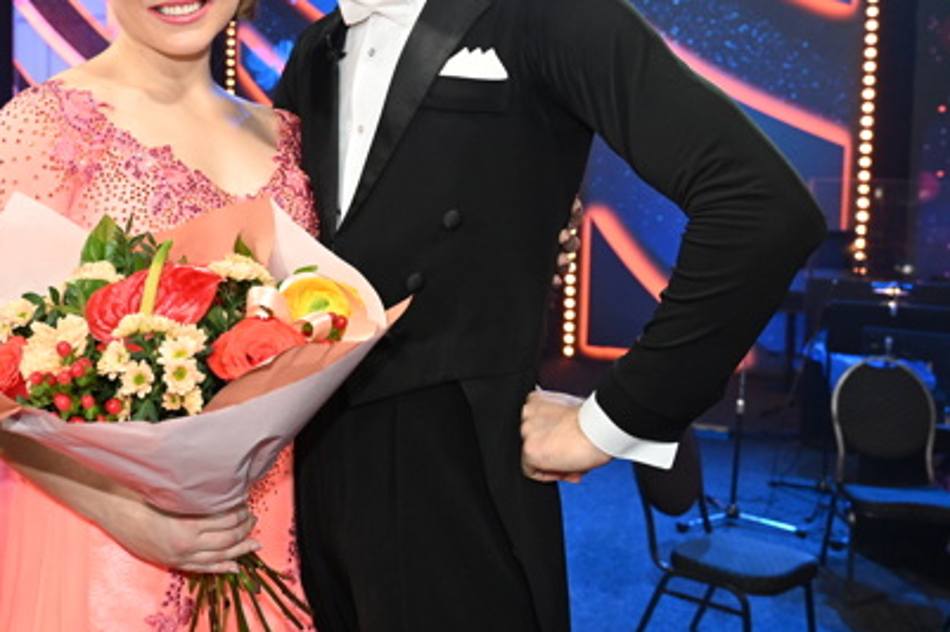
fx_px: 1157
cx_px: 237
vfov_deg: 30.3
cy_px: 194
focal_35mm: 44
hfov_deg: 43.2
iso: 2500
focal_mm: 25.5
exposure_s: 1/125
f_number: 4.5
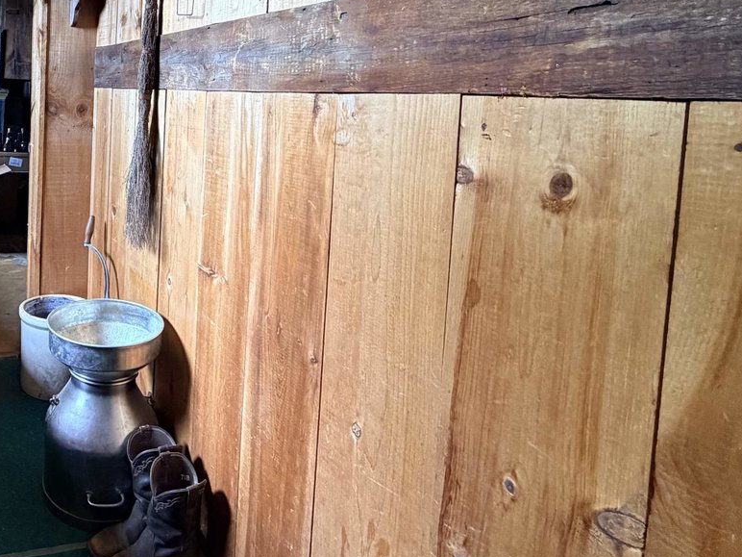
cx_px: 72
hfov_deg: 53.8
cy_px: 139
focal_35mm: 29
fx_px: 622
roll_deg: -1.4
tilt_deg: -4.0
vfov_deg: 46.5
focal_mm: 2.22
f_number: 2.2
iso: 320
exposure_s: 1/67
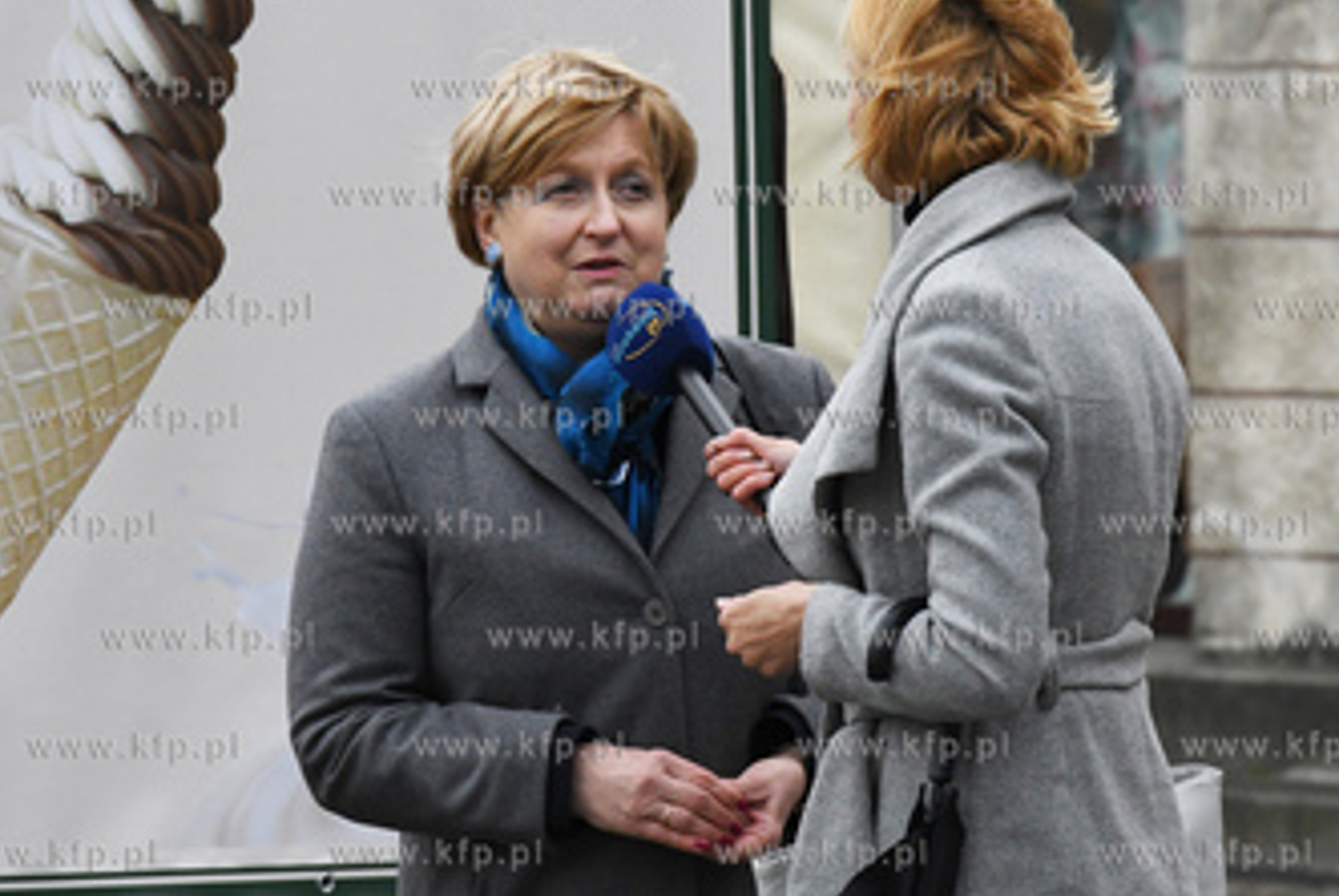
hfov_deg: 3.8
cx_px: 734
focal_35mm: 542
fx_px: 20177
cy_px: 361
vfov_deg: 2.5
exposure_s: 1/640
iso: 3200
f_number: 13
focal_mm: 300
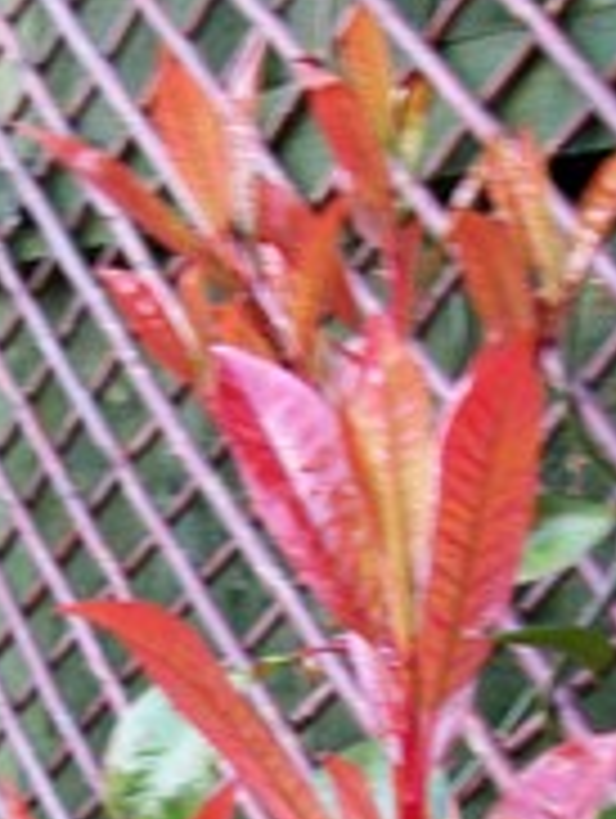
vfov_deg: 21.5
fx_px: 2059
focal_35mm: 87
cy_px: 873
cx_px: 328
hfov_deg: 17.0
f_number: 2.7
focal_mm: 6
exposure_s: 1/27.9
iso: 160
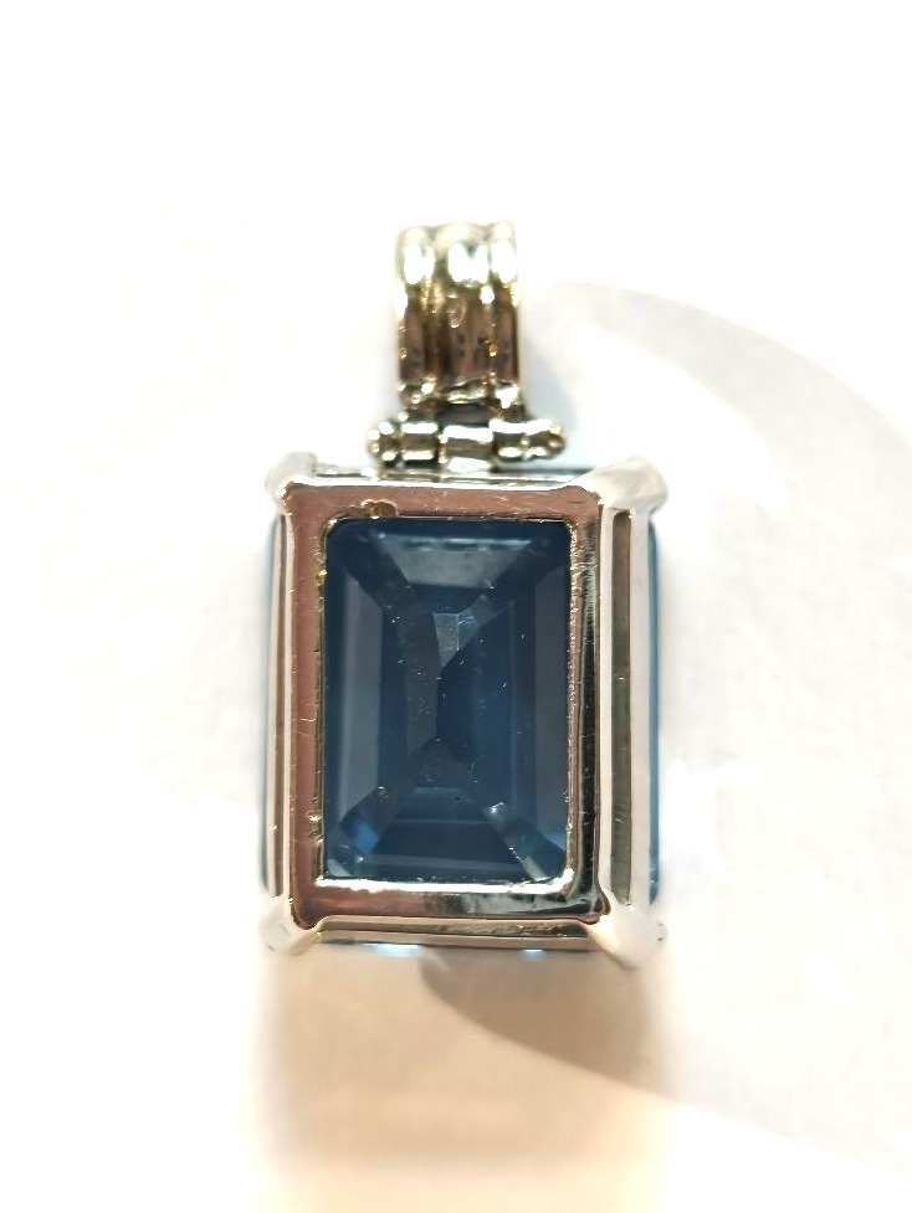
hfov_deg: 27.6
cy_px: 606
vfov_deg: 36.1
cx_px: 456
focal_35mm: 53
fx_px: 1860
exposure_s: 1/50
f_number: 1.7
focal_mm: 6.06
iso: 1000
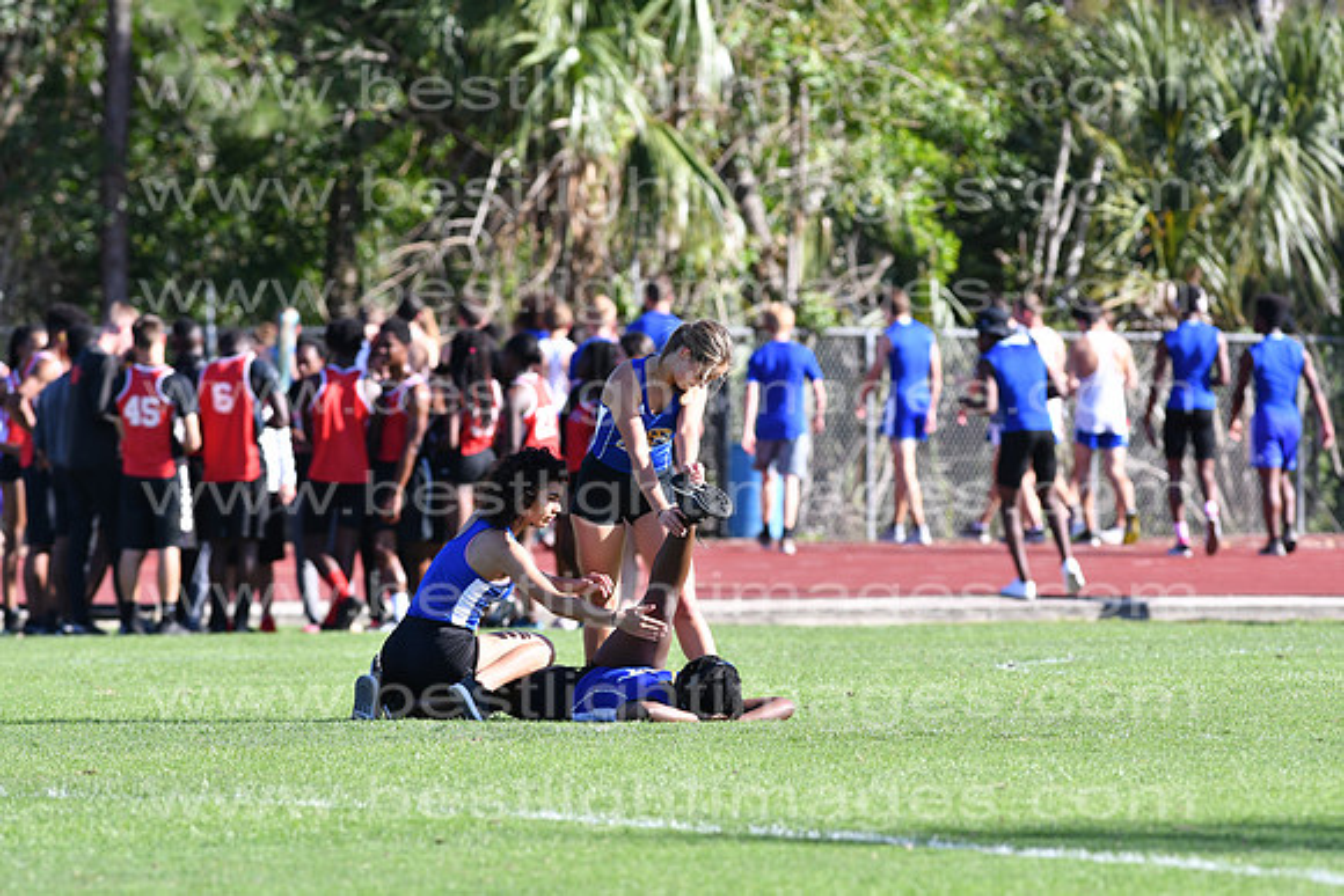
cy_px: 448
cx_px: 672
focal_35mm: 450
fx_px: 16803
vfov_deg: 3.1
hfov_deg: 4.6
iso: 200
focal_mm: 300
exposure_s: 1/500
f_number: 5.6
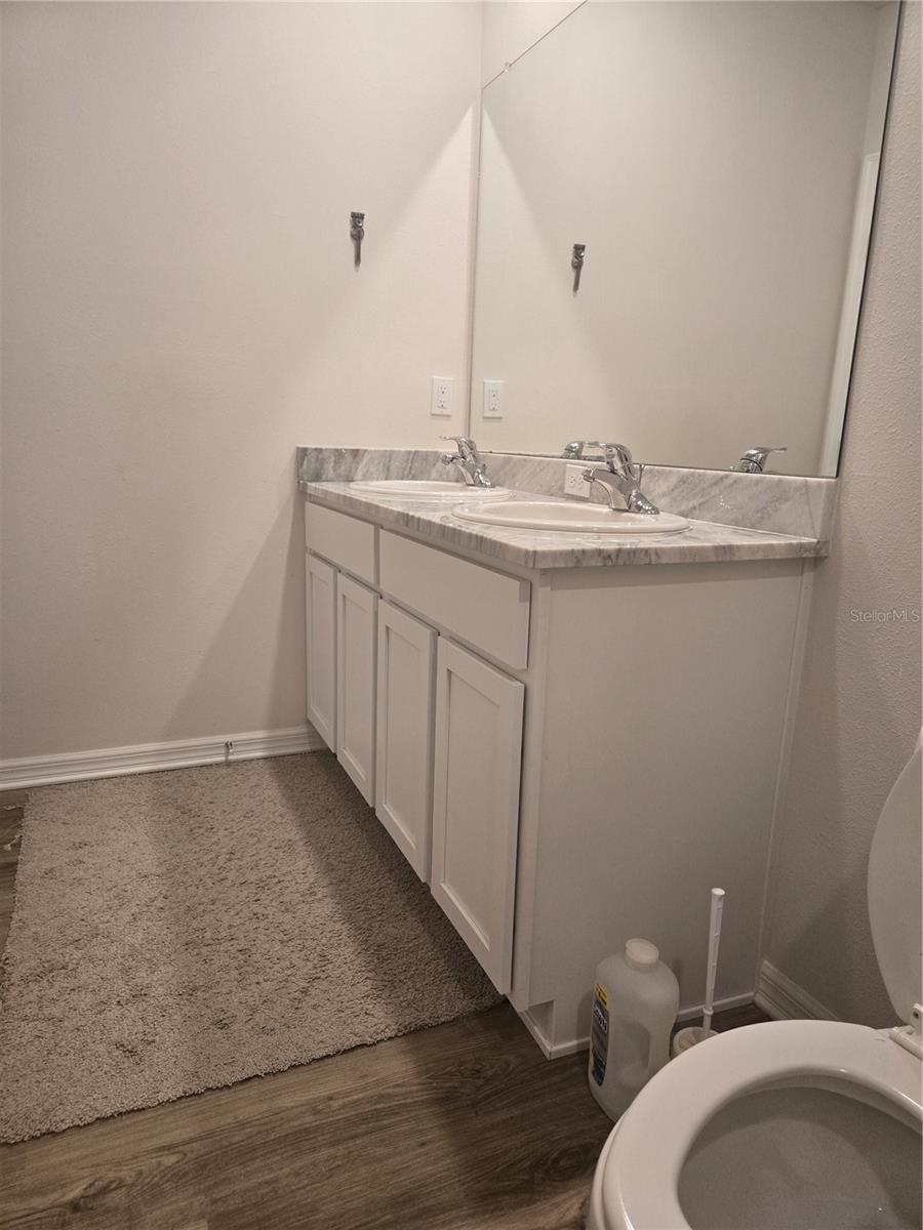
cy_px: 615
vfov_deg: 73.9
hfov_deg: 58.9
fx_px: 818
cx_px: 462
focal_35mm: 23
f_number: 1.8
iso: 160
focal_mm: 5.4
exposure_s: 1/120
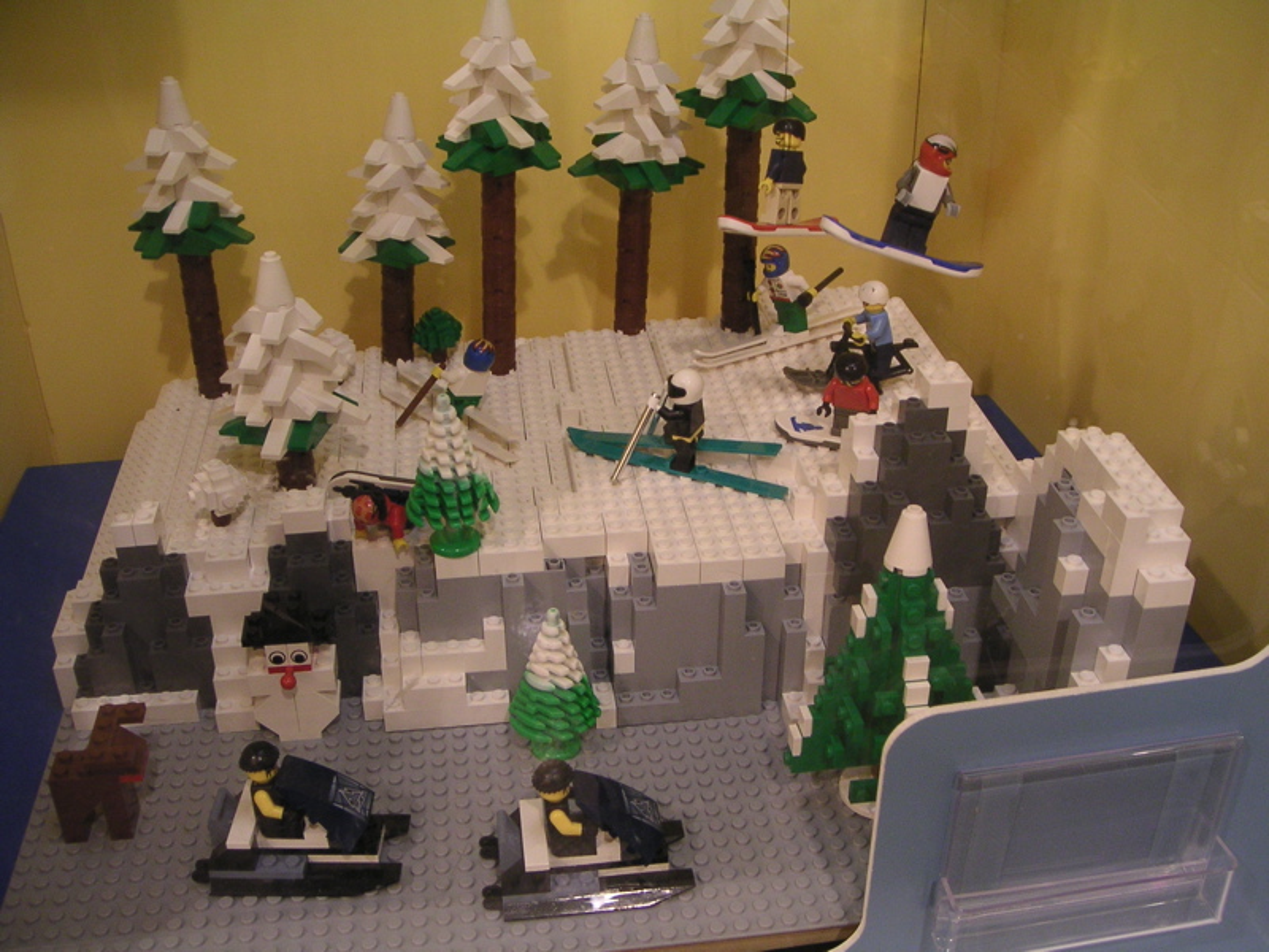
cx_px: 634
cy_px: 476
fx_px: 1393
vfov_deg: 37.7
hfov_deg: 49.0
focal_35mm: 38
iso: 80
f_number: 2.8
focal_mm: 6
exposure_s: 1/45
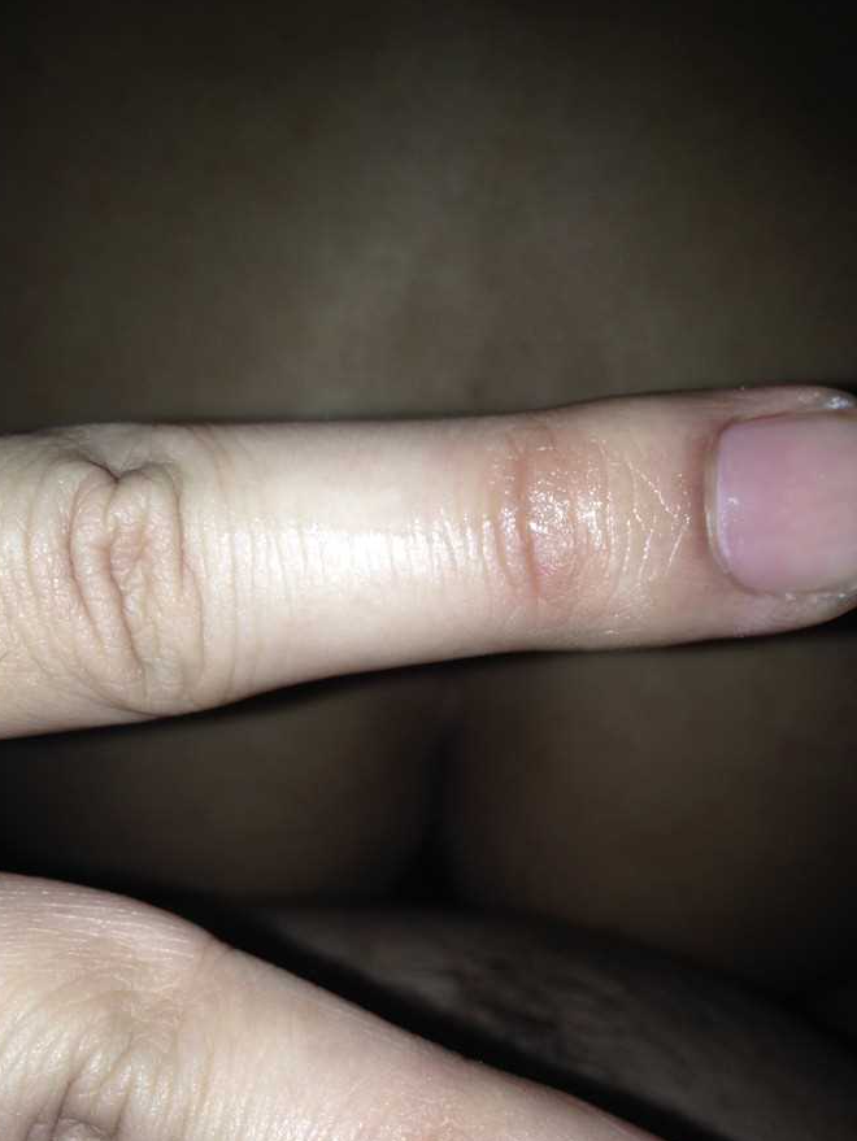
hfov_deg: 36.0
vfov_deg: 46.7
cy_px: 623
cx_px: 422
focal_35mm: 40
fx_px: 1319
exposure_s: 1/174
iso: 50
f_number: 2.4
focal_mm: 4.12
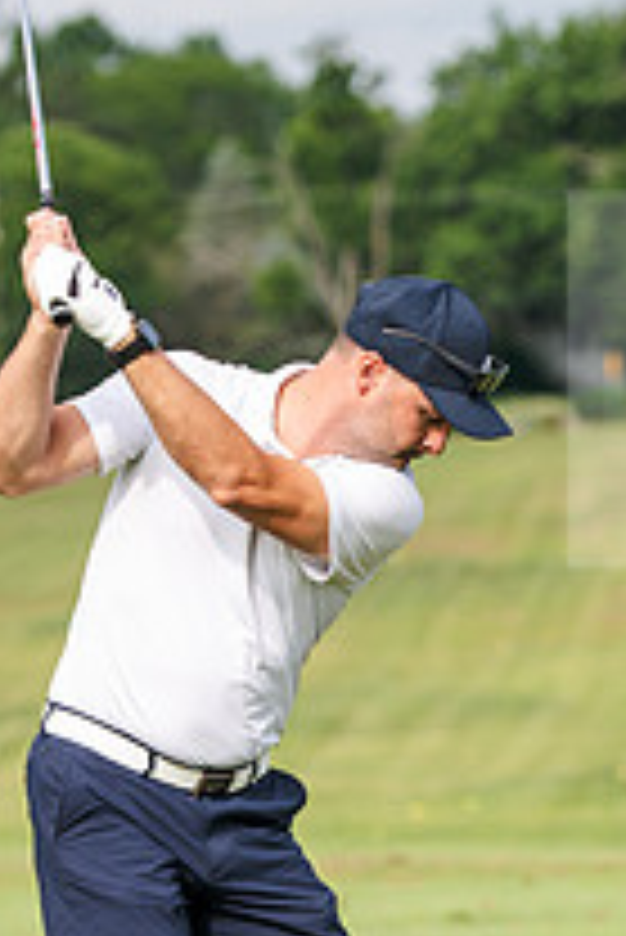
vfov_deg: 7.0
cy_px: 736
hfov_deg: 4.7
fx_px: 7629
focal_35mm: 293
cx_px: 432
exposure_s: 1/800
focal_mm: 105
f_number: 3.2
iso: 80
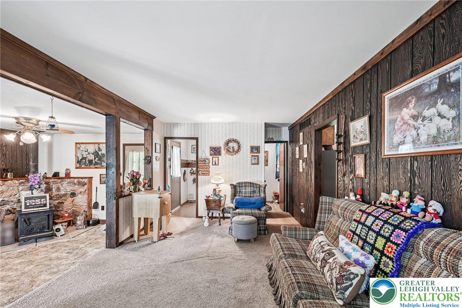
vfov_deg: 73.7
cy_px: 154
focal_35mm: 16
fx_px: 205
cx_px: 231
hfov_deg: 96.8
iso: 800
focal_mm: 16
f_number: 8
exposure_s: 1/6
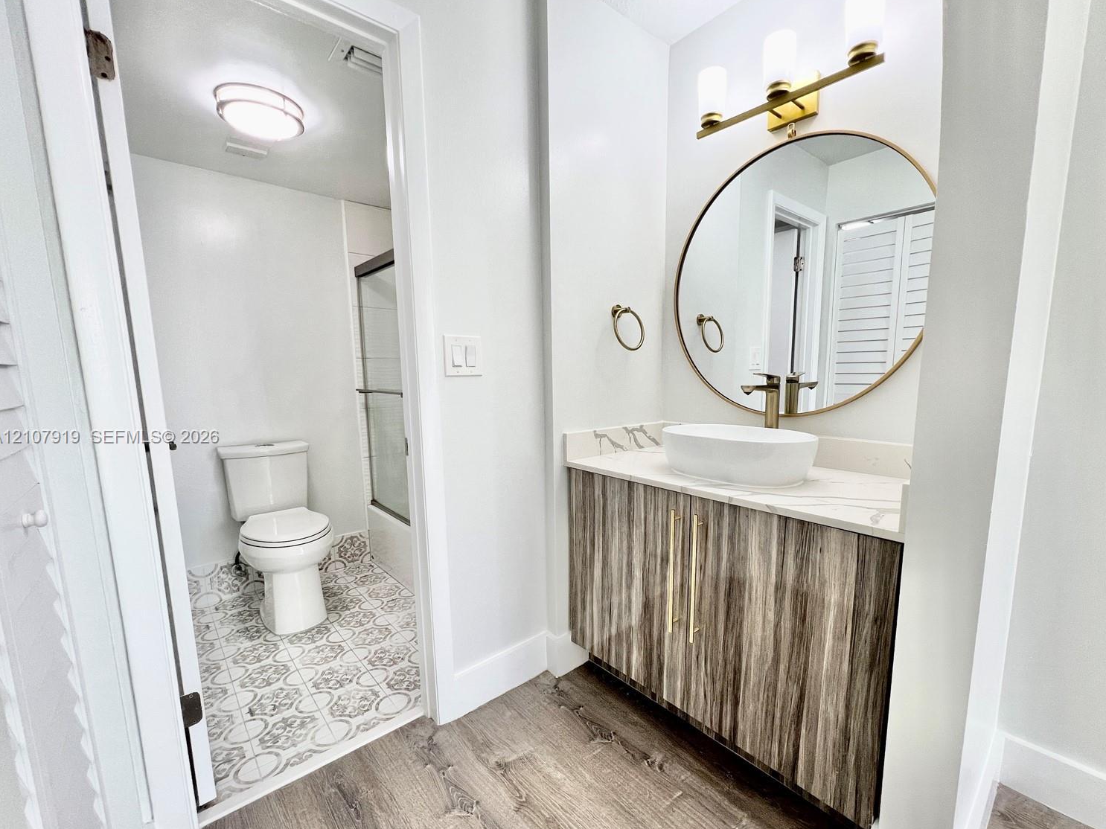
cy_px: 438
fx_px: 447
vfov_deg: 85.6
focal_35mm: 14
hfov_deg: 102.0
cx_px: 582
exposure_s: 1/120
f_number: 1.8
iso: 80
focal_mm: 1.57
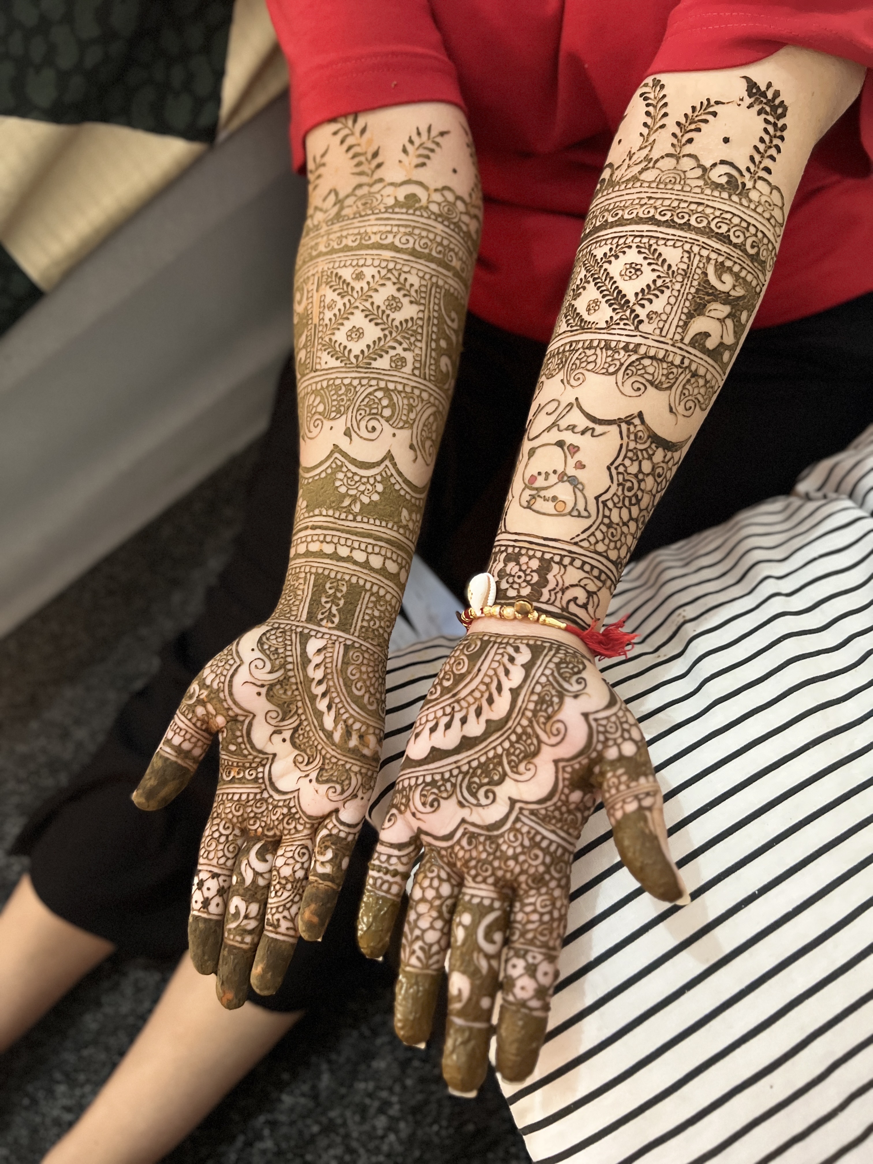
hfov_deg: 53.1
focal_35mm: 26
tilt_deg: -61.0
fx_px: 874
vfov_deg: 67.3
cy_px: 582
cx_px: 436
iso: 500
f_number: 1.5
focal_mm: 5.7
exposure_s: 1/33
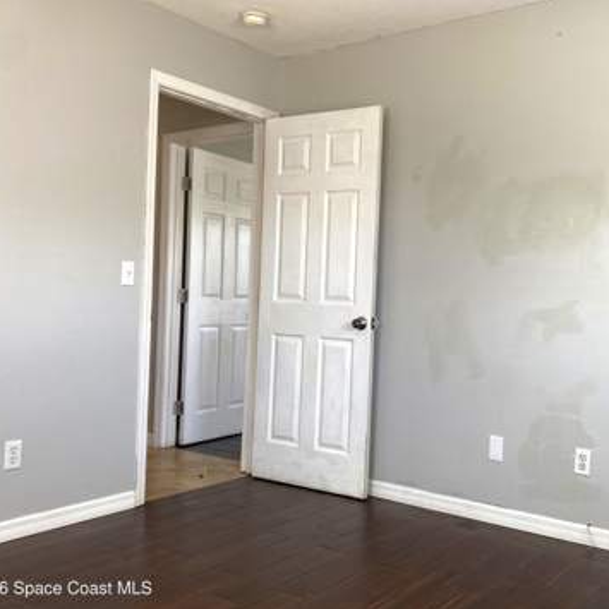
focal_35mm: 31
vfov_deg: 52.5
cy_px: 306
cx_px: 367
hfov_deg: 52.2
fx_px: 617
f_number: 1.8
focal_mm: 4.25
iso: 100
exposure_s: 1/121
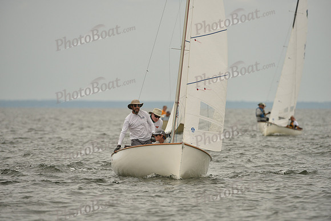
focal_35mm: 400
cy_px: 110
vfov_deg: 3.4
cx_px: 166
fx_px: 3678
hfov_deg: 5.2
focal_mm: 400
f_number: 5.6
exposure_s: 1/2000
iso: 320
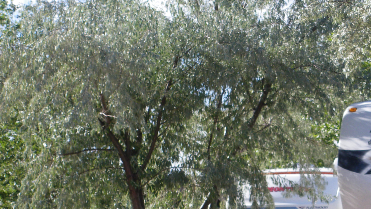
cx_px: 307
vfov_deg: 8.2
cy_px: 182
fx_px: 1456
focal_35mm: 148
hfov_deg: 14.4
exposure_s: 1/250
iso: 64
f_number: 4.8
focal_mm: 14.1
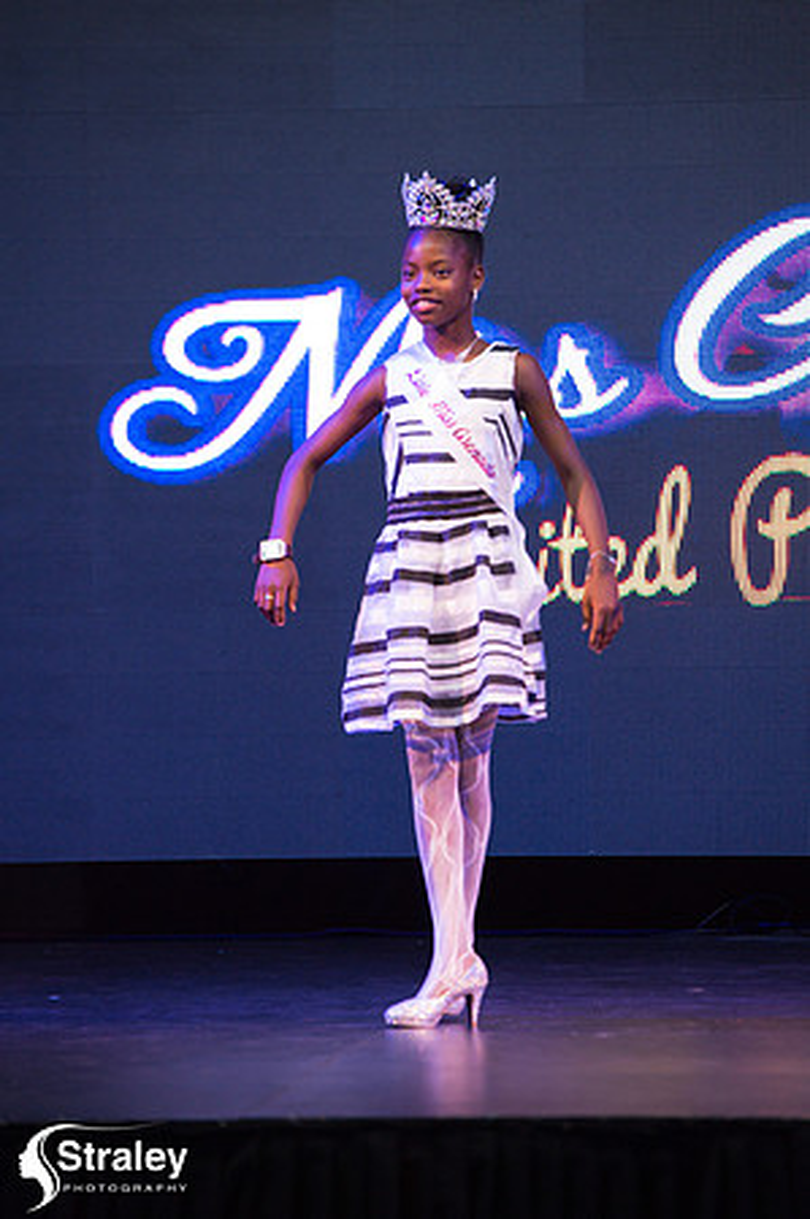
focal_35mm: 185
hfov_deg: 7.4
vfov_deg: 11.1
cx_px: 405
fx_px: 6258
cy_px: 610
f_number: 5
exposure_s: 1/200
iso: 3200
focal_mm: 185
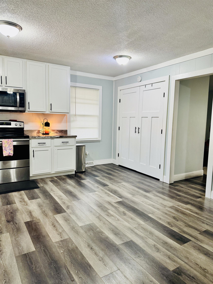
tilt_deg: -7.0
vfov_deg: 71.6
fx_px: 197
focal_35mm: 24
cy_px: 142
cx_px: 106
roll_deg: -0.3
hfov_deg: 56.8
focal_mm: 6.76
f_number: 1.78
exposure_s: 1/60
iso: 250
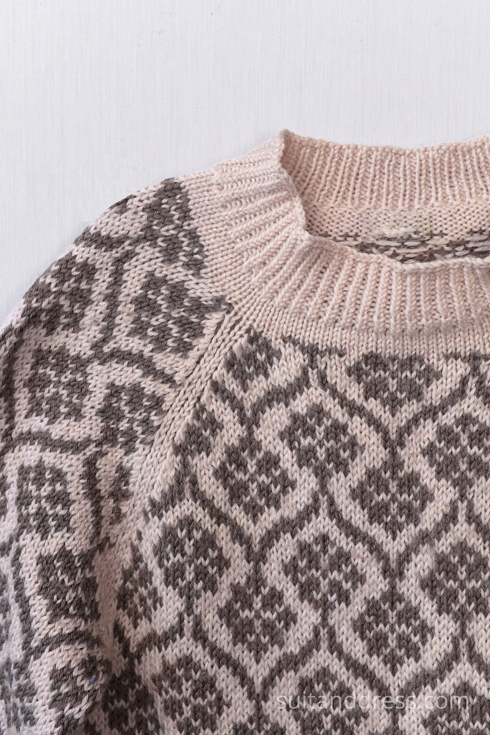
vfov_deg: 41.1
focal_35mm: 48
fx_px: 980
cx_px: 245
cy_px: 368
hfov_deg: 28.1
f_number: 6.3
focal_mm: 32
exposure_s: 1/60
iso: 320
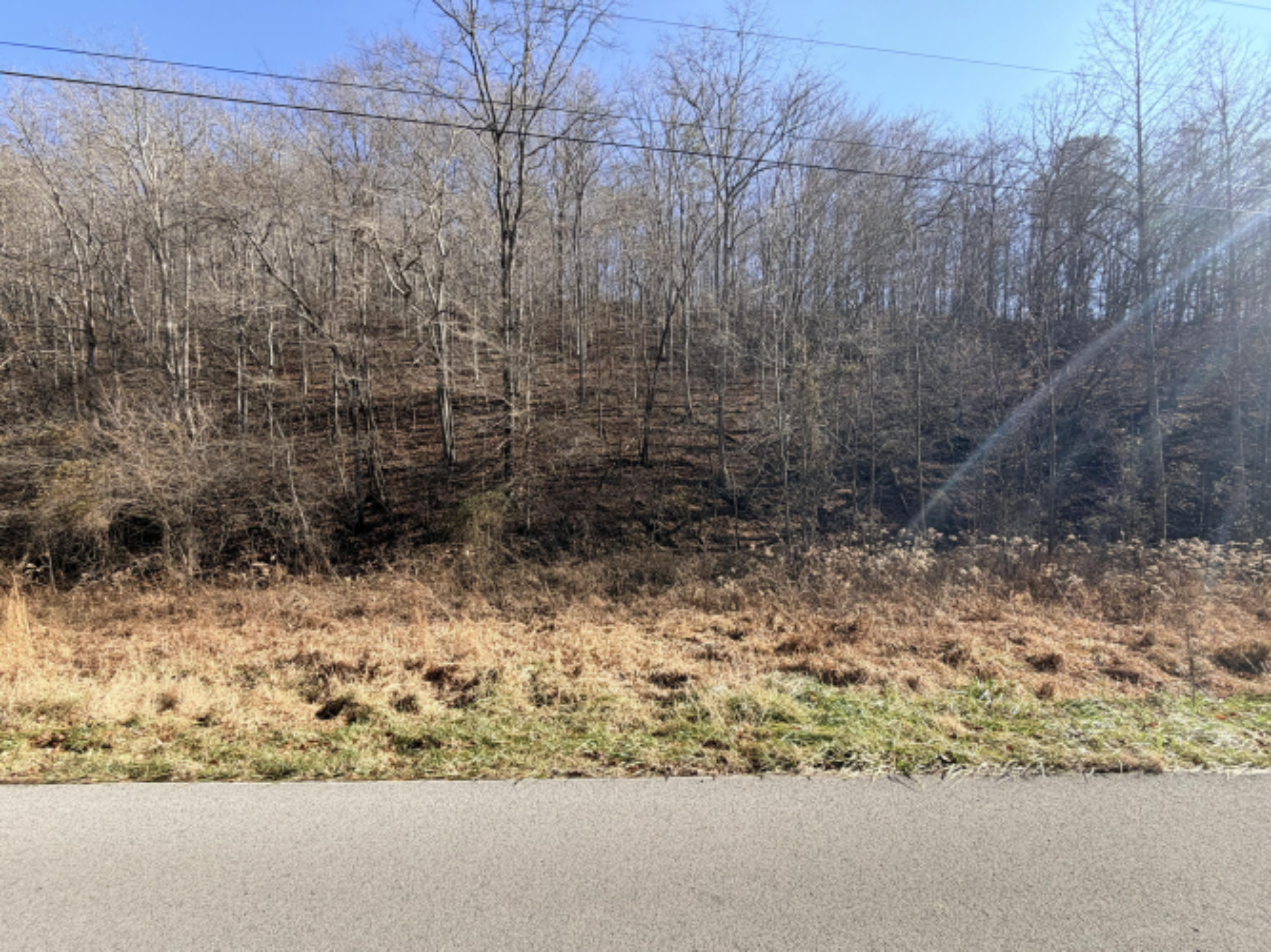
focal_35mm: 14
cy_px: 476
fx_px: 514
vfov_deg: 85.7
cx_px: 636
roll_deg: +1.0
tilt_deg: +2.5
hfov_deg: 102.1
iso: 40
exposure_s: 1/540
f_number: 2.2
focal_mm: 2.22
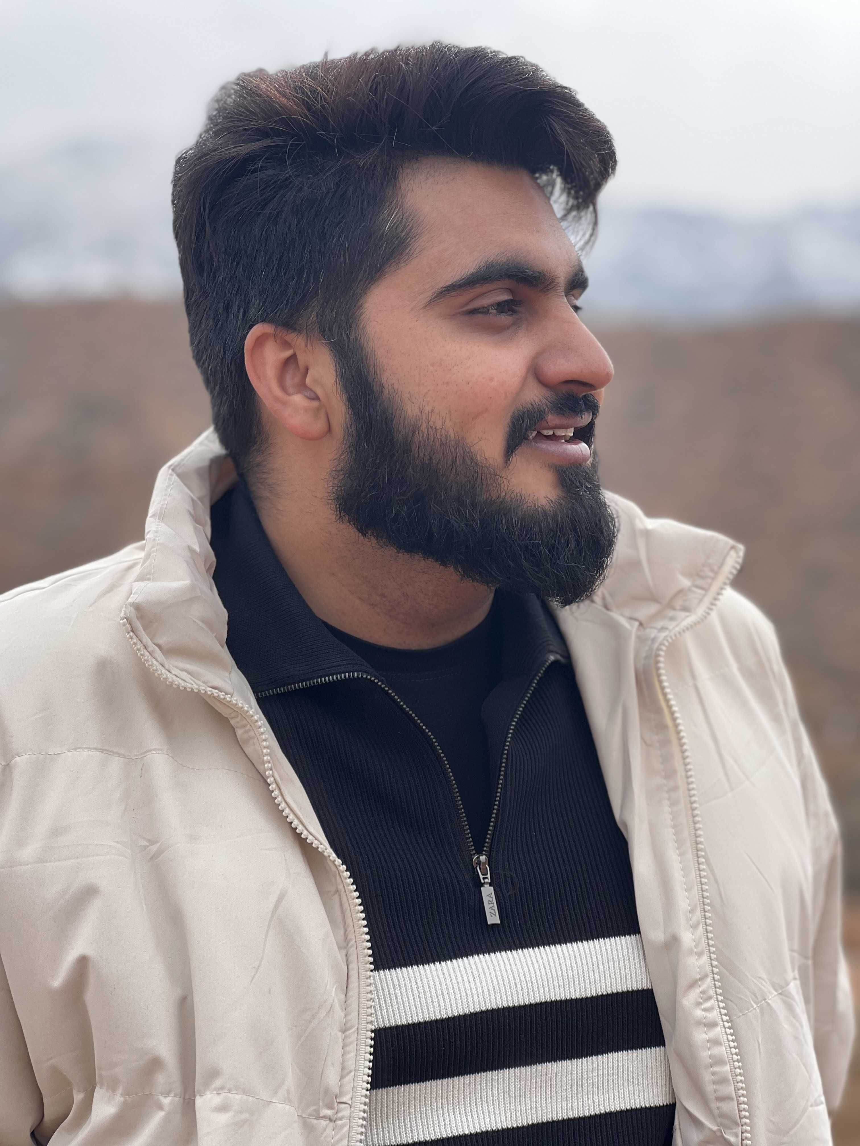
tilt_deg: +8.2
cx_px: 430
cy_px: 573
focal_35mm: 77
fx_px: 2551
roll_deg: +3.1
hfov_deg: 19.1
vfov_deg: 25.3
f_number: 2.8
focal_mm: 9
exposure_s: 1/234
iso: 25
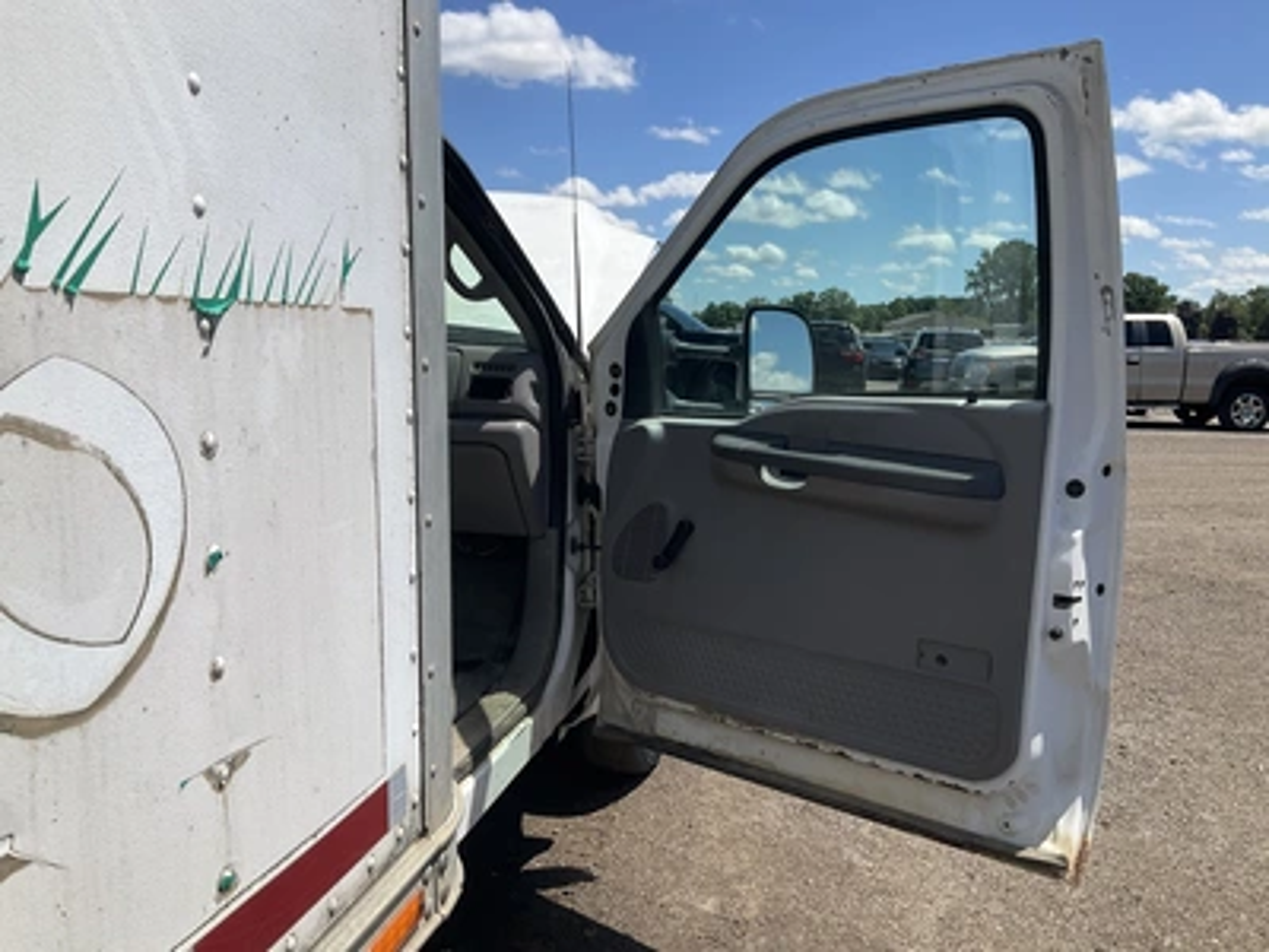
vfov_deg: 48.2
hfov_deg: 61.7
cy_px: 476
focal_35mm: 29
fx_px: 1063
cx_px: 634
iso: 25
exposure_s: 1/2141
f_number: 1.8
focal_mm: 3
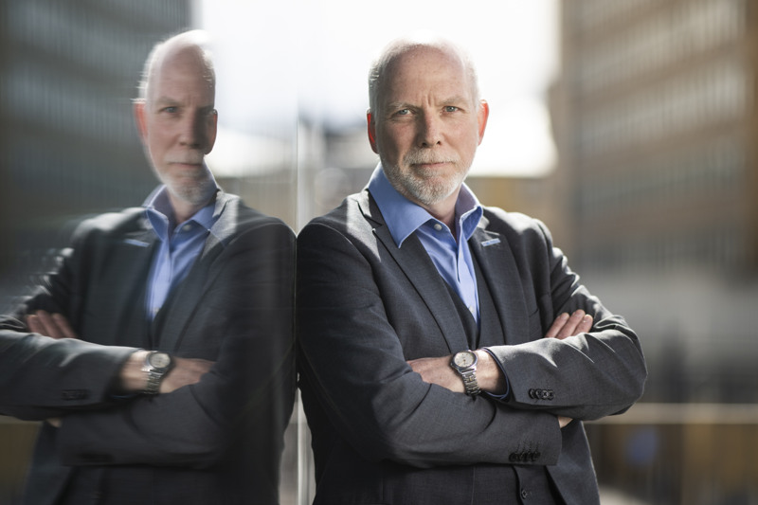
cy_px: 252
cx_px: 379
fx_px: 2210
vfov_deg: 13.0
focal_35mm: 105
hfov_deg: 19.5
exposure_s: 1/3200
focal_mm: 105
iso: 100
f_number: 1.8
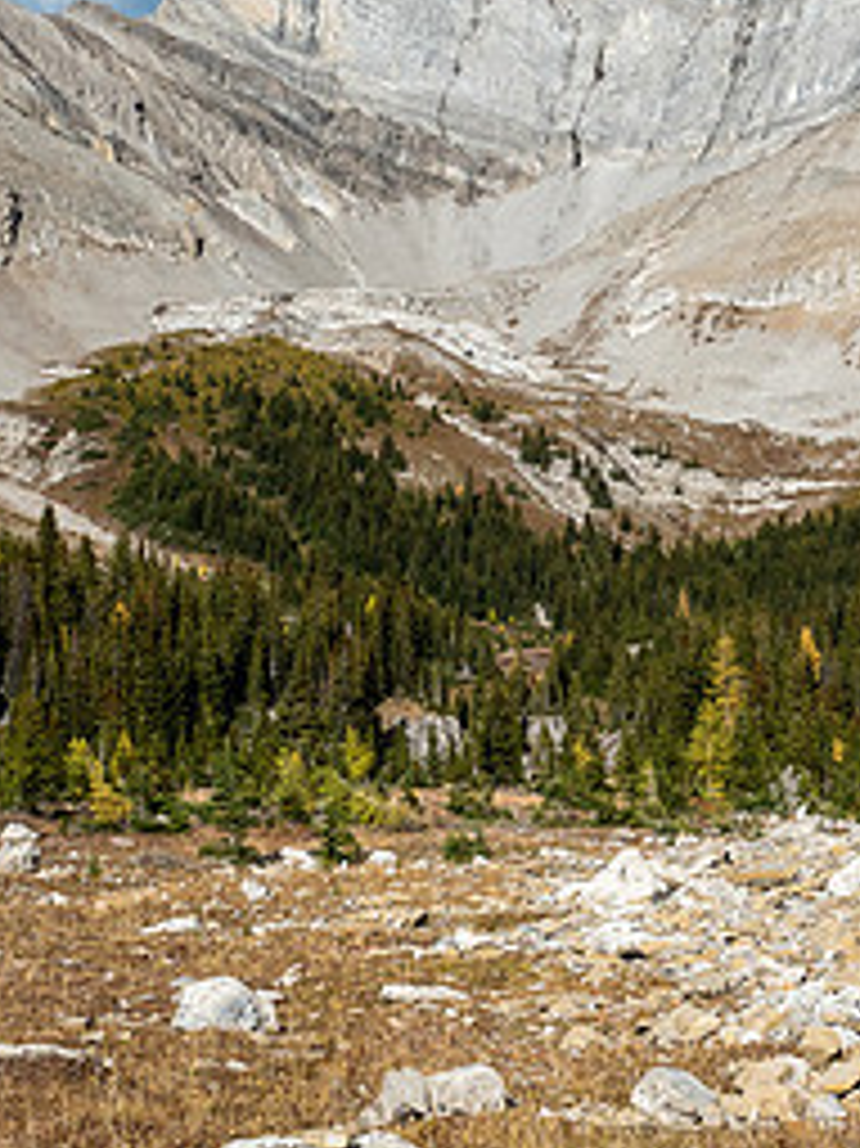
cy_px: 479
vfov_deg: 21.5
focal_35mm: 91
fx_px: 3017
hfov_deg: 16.1
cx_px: 698
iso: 200
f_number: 8
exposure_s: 1/320
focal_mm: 20
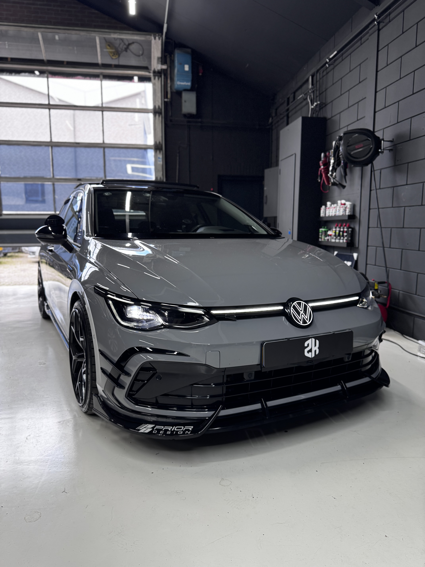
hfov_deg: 56.8
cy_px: 284
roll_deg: +0.4
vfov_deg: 71.6
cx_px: 212
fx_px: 393
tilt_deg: -7.6
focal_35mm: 24
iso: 160
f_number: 1.78
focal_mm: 6.76
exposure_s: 1/102
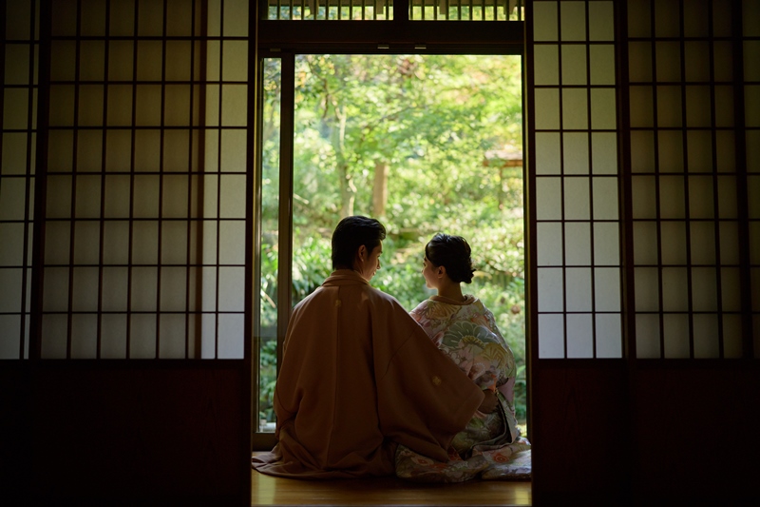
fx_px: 739
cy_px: 254
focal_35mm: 35
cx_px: 380
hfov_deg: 54.4
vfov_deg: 37.8
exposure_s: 1/400
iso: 125
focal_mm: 35
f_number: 1.4
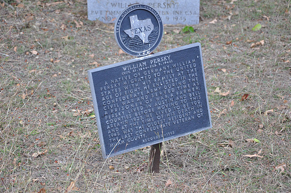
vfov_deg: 11.4
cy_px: 98
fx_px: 965
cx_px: 151
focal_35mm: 120
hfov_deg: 17.2
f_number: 5.3
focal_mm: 75
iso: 400
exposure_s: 1/100
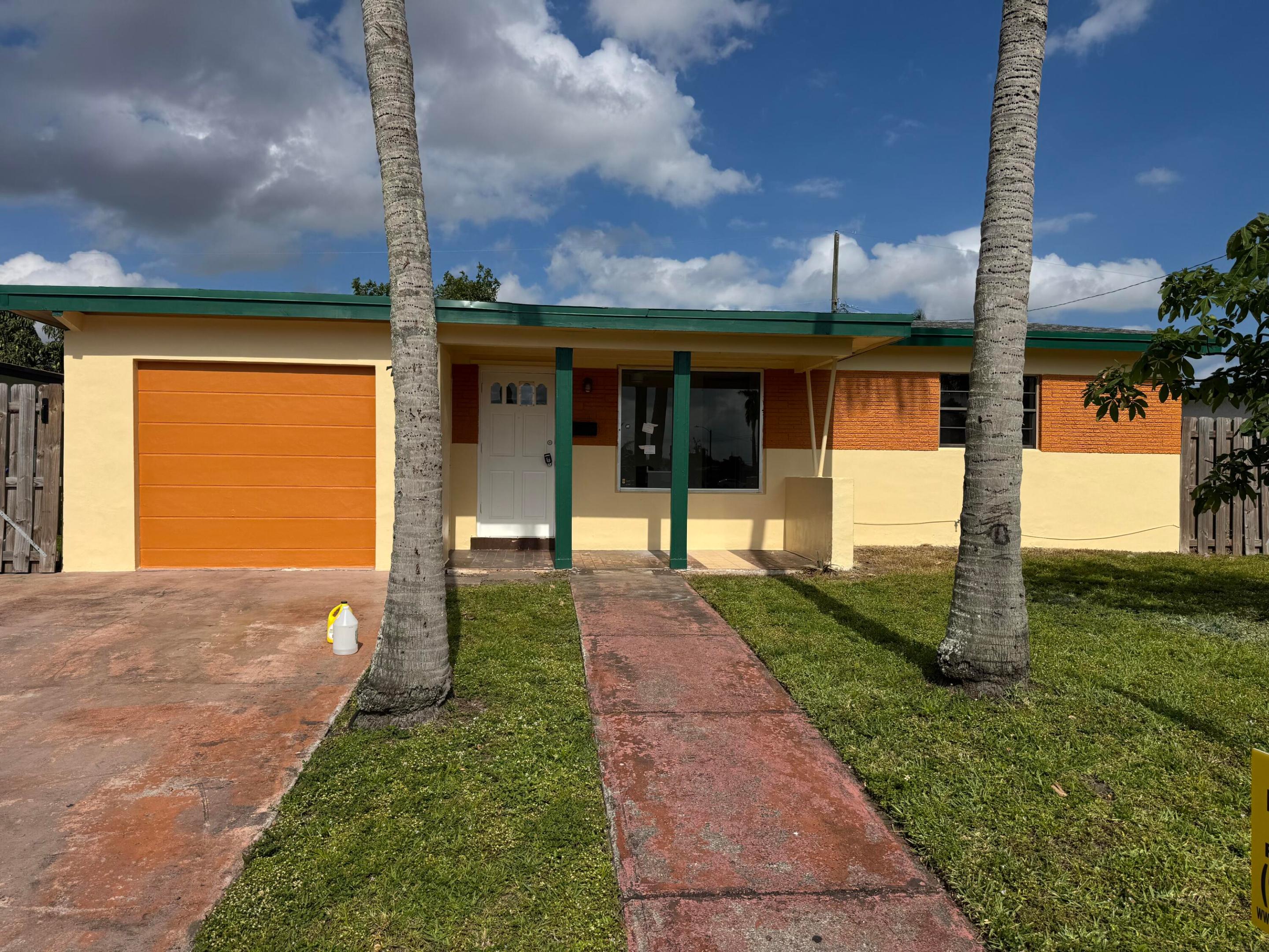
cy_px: 476
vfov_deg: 56.8
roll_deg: -1.3
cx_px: 634
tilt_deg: +0.5
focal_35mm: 24
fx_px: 880
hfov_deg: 71.6
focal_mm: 6.76
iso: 80
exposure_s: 1/10417
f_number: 1.78
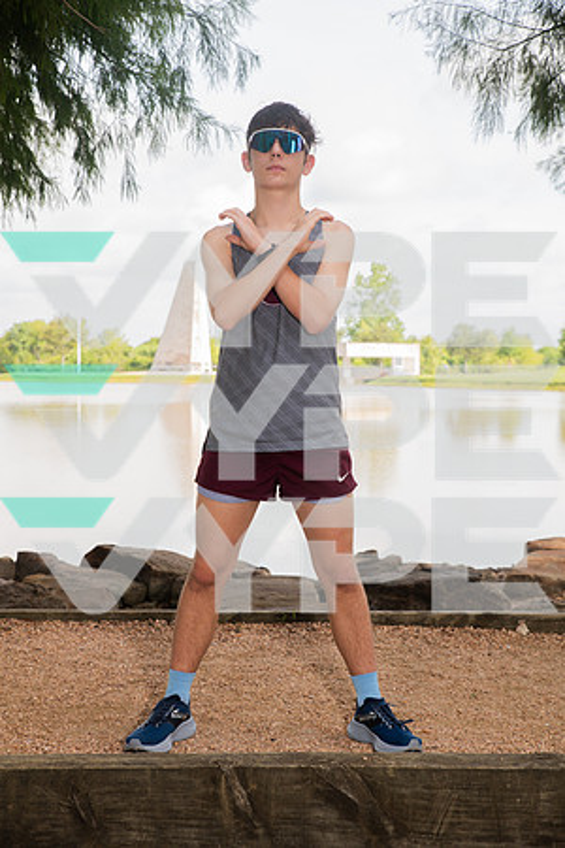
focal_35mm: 58
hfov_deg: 23.4
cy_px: 424
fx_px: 1365
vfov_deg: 34.5
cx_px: 282
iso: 250
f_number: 7.1
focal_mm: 58
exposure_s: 1/250
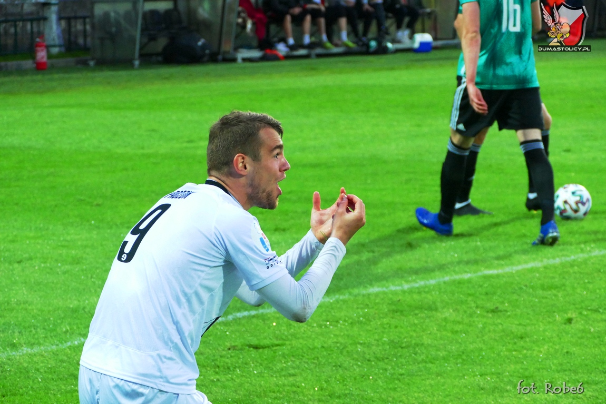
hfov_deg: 10.5
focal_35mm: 196
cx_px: 303
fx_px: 3300
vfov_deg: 7.0
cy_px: 202
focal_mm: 71.46
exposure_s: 1/500
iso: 2000
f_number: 4
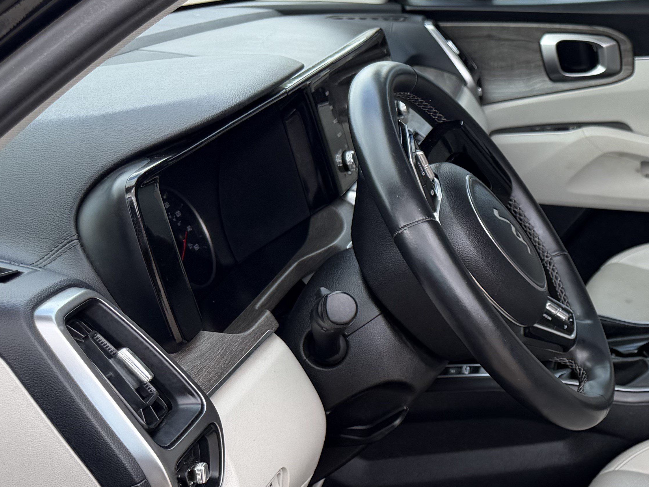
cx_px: 817
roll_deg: +1.4
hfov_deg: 27.2
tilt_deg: -22.6
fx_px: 1144
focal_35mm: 61
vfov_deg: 23.9
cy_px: 318
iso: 80
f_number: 1.78
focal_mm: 6.76
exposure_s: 1/507
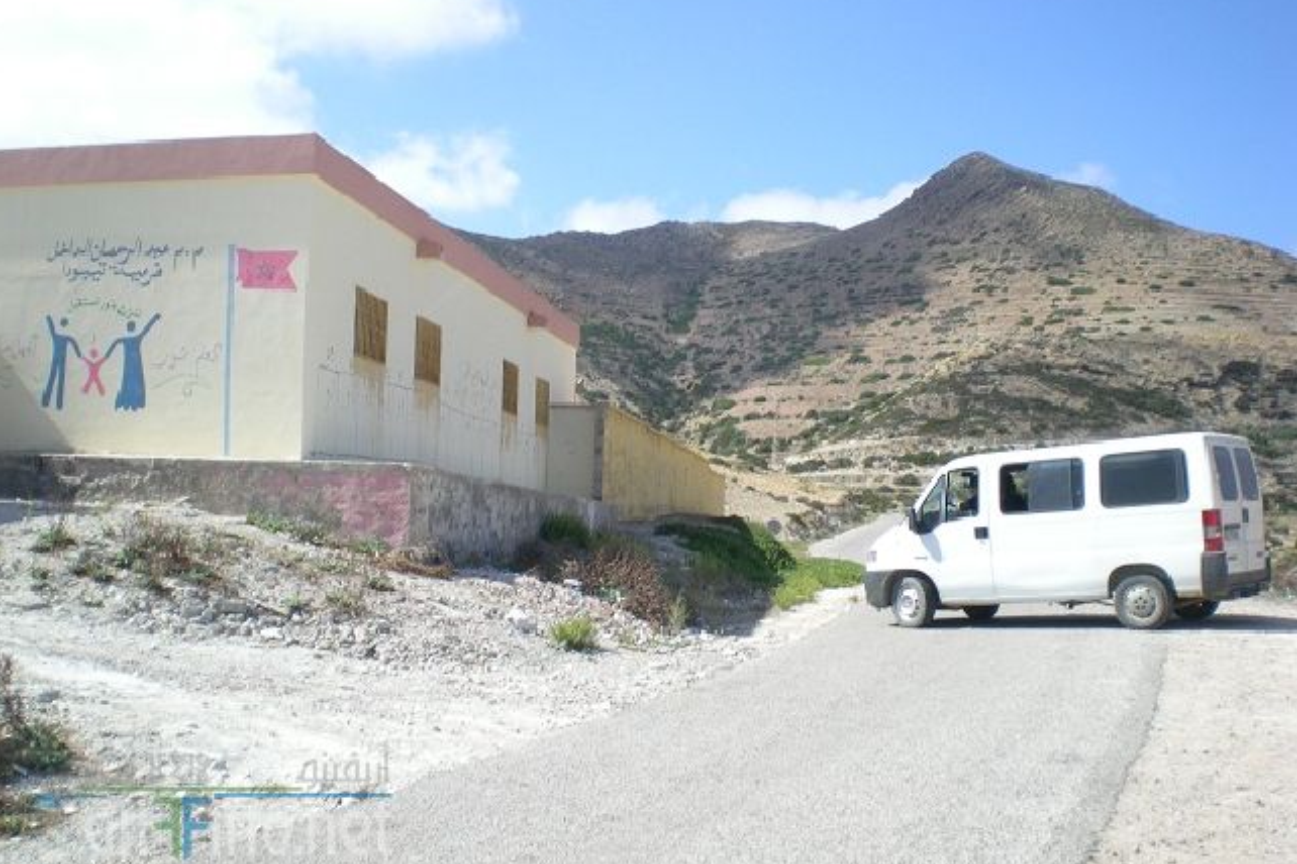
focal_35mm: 40
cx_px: 644
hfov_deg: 48.5
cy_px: 461
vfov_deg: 33.4
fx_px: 1441
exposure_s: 1/273
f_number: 4.6
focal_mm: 6.3
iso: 50
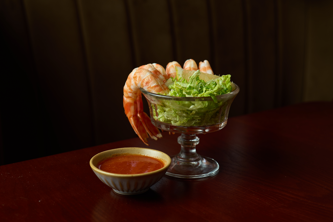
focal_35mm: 50
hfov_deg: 39.6
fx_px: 462
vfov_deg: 27.0
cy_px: 111
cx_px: 166
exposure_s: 1/80
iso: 100
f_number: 5
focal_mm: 50
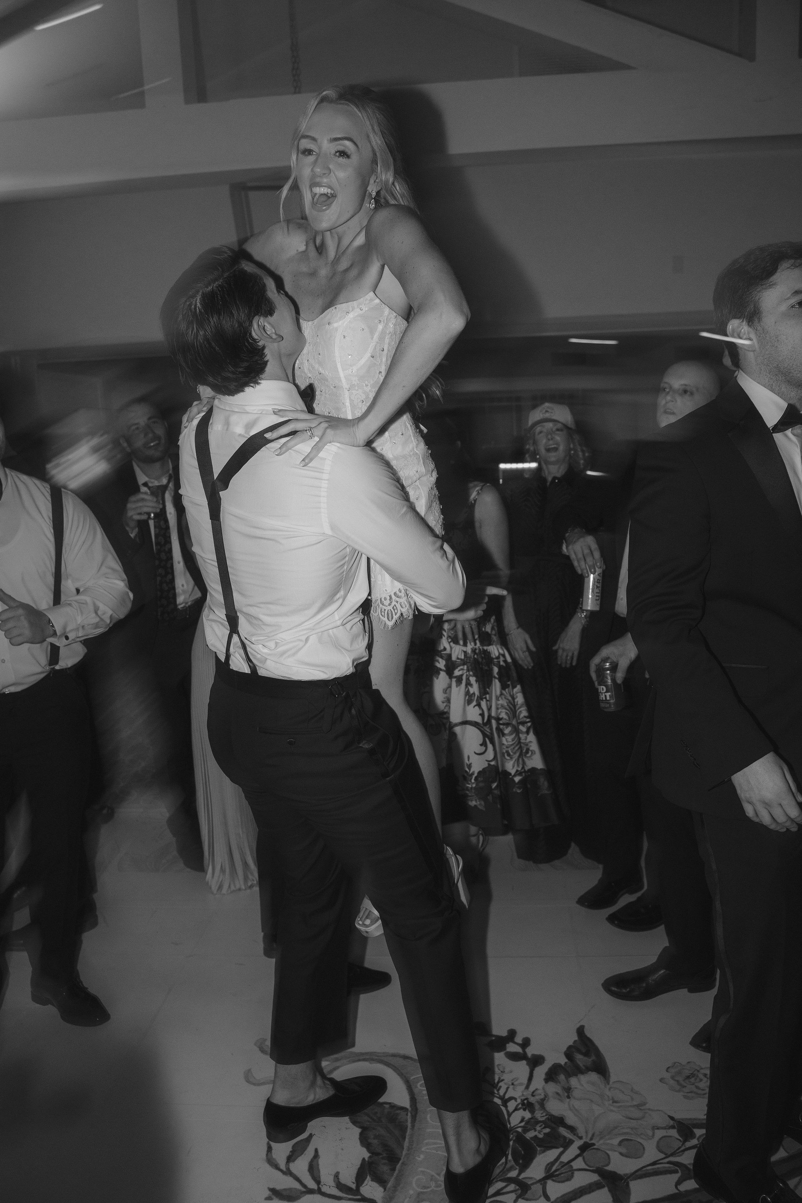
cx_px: 401
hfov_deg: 46.4
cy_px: 602
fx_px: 936
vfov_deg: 65.5
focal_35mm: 28
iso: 2500
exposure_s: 1/30
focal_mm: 28
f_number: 5
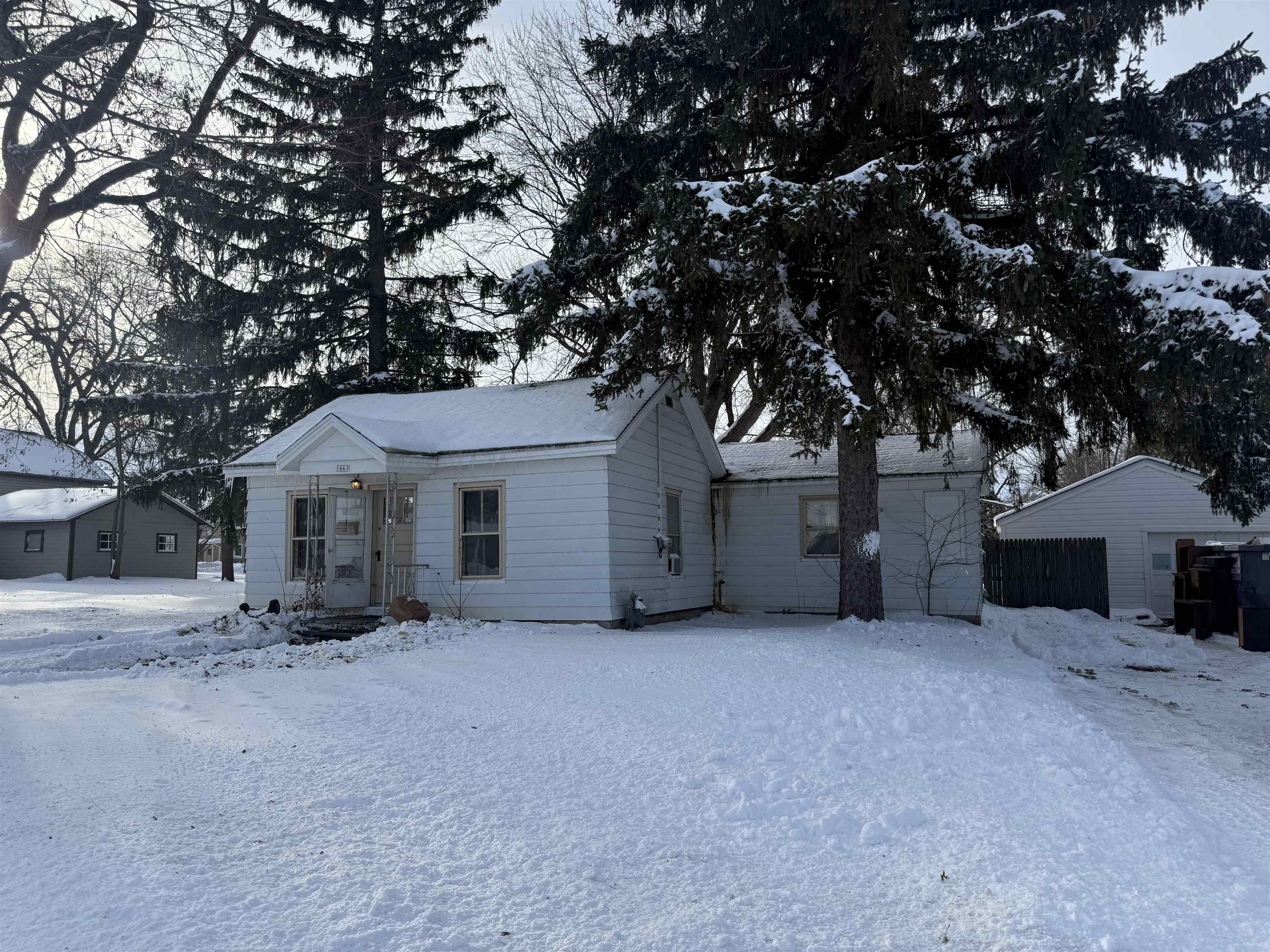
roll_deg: +1.0
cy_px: 476
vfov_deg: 56.8
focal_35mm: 24
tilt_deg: +4.4
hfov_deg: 71.6
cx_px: 635
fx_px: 881
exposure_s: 1/3953
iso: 80
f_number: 1.78
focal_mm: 6.76
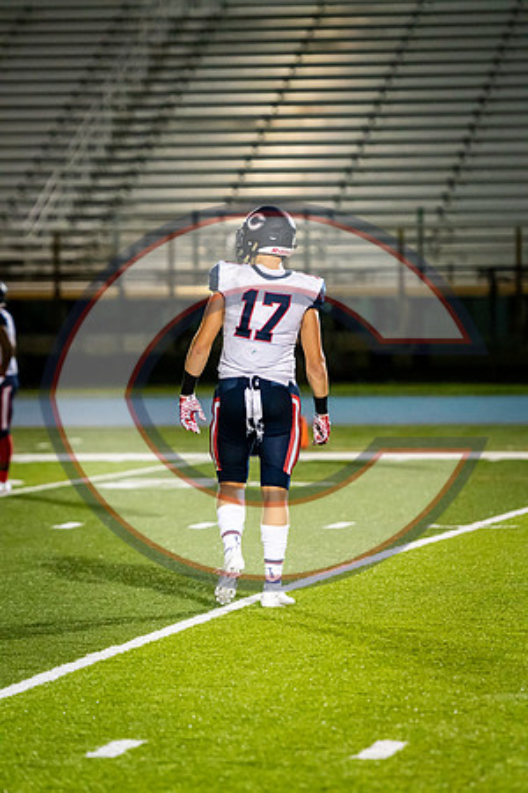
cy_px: 396
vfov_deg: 8.6
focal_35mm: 240
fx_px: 5280
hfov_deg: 5.7
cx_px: 264
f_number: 2.8
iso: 8000
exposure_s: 1/2000
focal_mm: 160
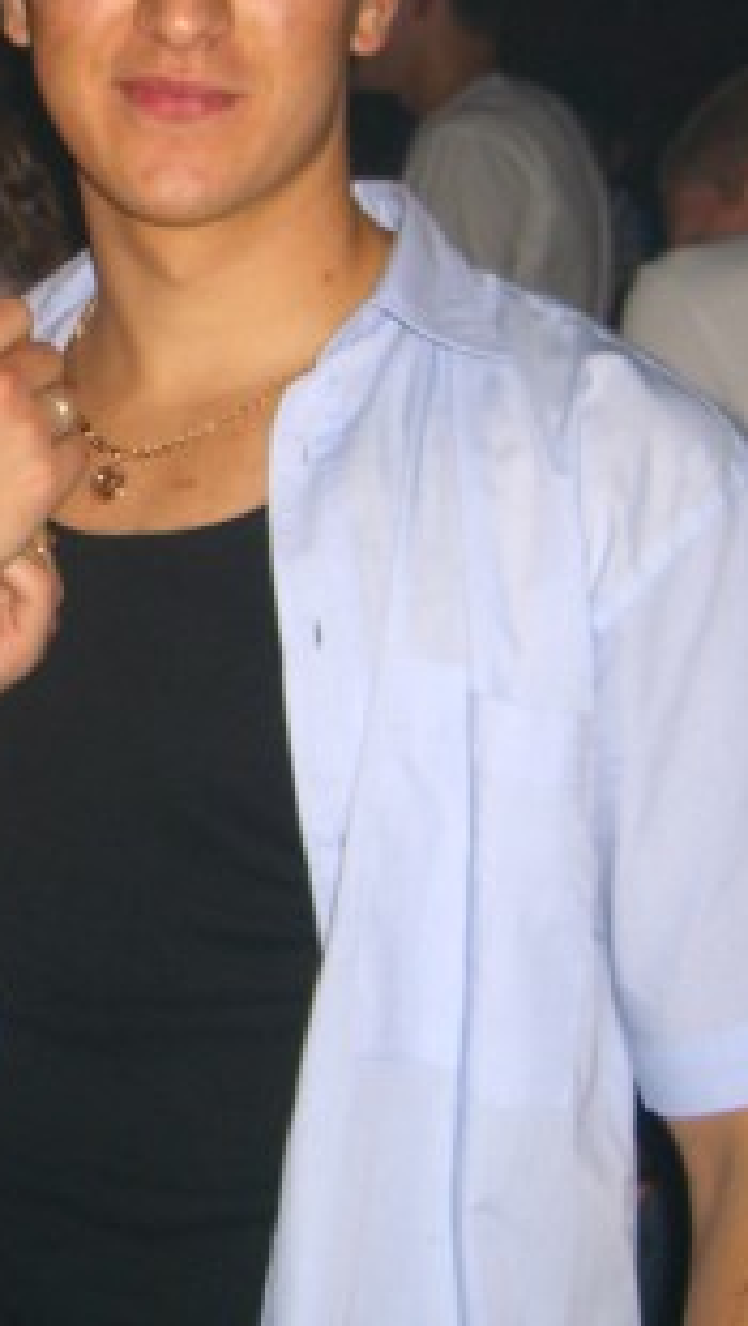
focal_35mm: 80
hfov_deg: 14.8
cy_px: 372
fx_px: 2813
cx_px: -68
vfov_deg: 26.2
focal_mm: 7.9
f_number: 2.8
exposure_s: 1/60
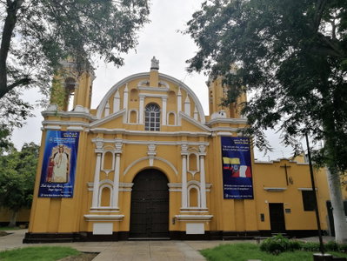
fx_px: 271
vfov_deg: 51.4
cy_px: 130
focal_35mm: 27
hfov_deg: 65.3
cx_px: 174
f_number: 2.2
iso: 50
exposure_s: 1/752
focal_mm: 4.5
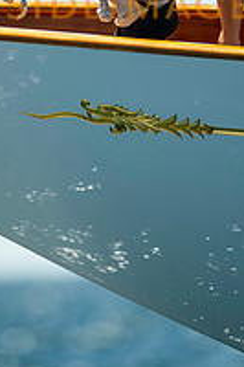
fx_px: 13717
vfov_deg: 1.5
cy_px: -2
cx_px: 116
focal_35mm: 1347
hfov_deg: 1.0
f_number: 5
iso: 400
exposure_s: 1/2500
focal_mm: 600
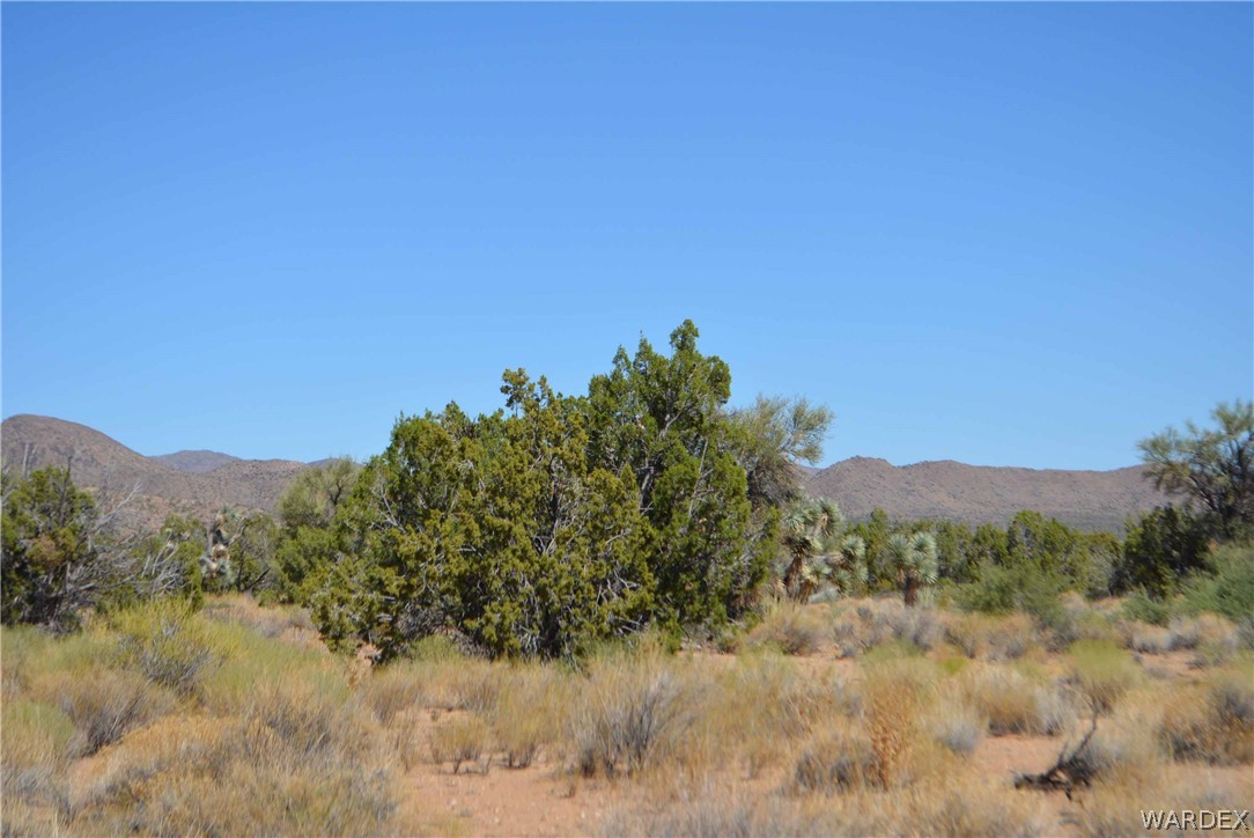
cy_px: 419
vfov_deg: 16.6
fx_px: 2875
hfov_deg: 24.6
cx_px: 627
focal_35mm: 82
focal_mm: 55
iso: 400
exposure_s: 1/1600
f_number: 7.1
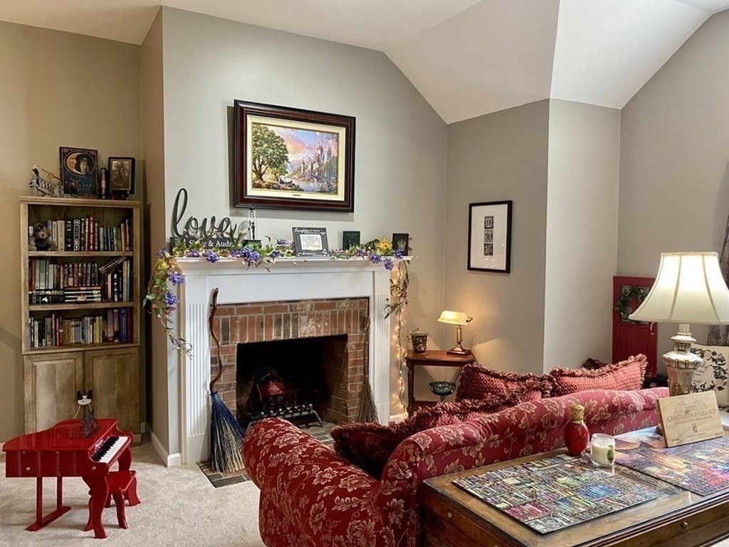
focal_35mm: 26
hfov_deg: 67.3
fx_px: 548
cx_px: 364
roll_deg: -2.0
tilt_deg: -3.4
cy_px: 274
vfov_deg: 53.1
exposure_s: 1/60
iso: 200
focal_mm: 4.25
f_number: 1.8
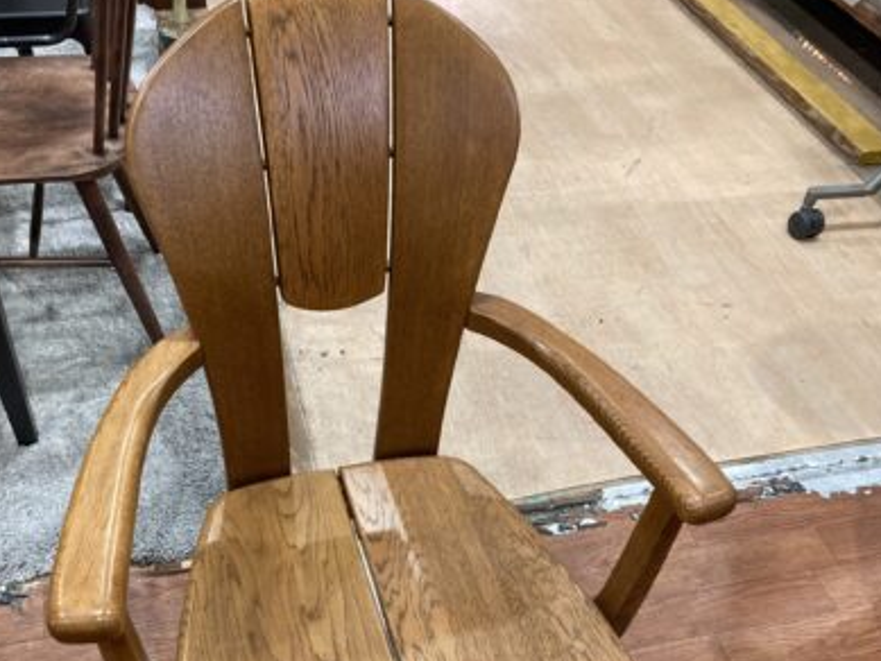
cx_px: 337
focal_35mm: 36
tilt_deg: -45.6
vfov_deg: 39.4
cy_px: 409
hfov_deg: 50.9
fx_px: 917
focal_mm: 3.99
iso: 125
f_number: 1.8
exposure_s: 1/50
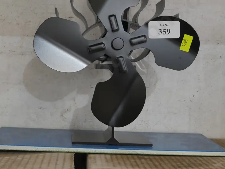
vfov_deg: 21.9
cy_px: 58
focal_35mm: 67
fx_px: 436
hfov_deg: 28.9
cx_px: 118
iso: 3200
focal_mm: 25
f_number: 5.3
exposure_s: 1/60
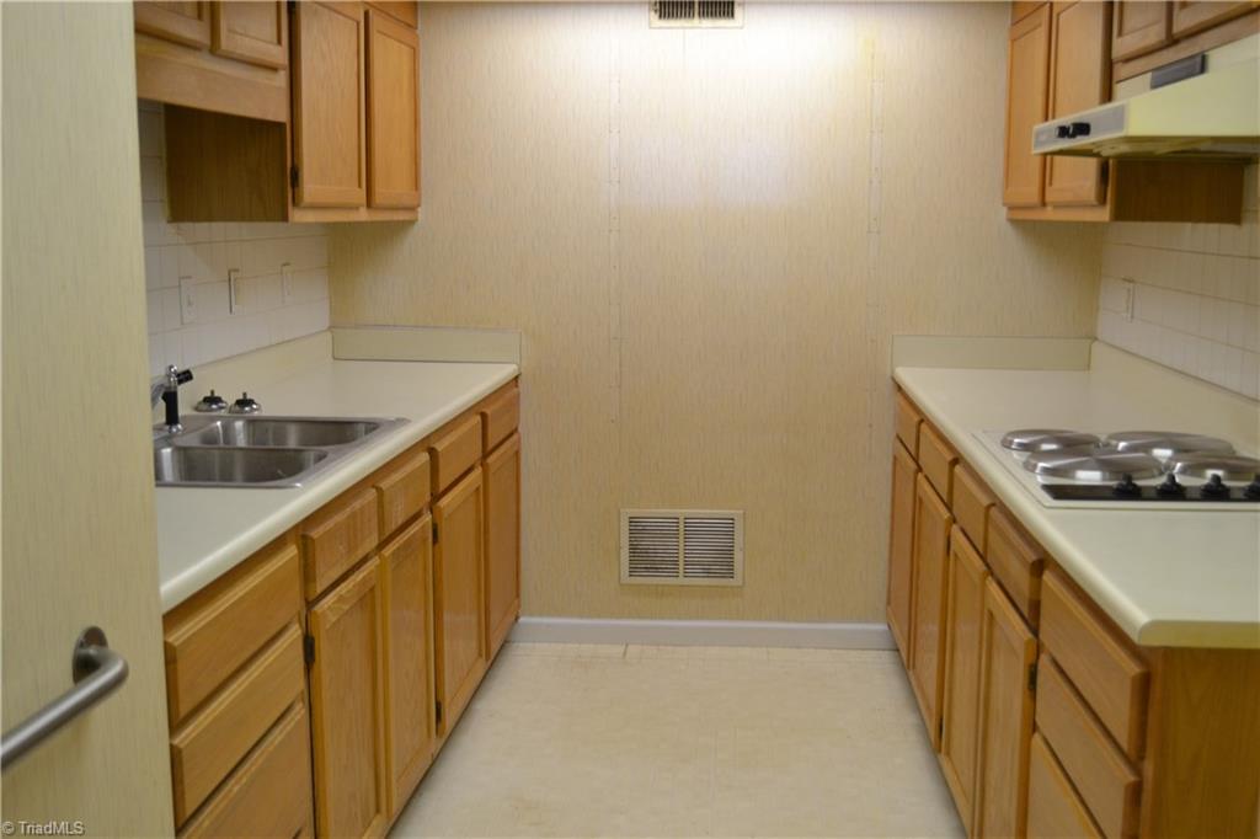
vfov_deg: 34.2
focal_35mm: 39
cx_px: 630
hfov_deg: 49.6
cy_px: 420
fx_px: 1364
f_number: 4
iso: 640
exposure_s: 1/60
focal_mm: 26
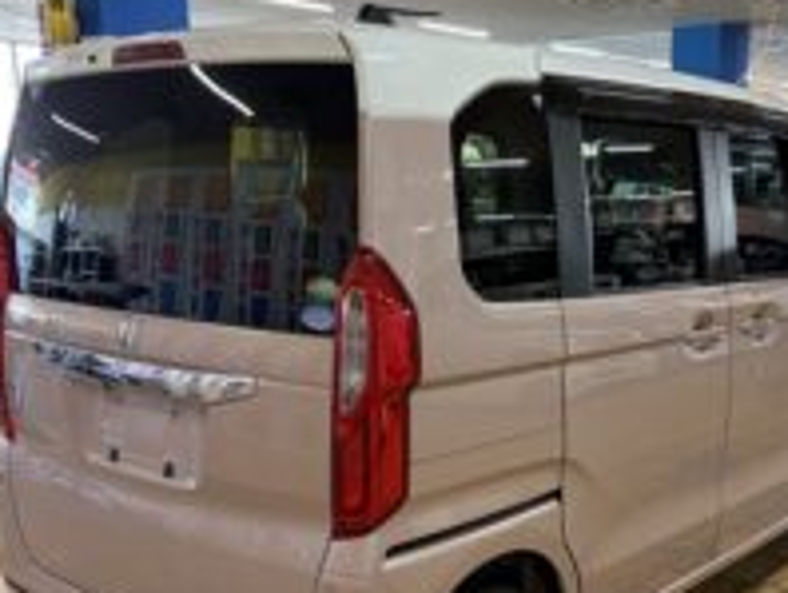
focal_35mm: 46
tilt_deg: -12.9
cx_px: 478
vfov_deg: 31.1
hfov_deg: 41.0
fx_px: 1048
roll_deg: -1.2
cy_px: 432
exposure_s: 1/83
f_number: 1.6
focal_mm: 5.96
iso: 125
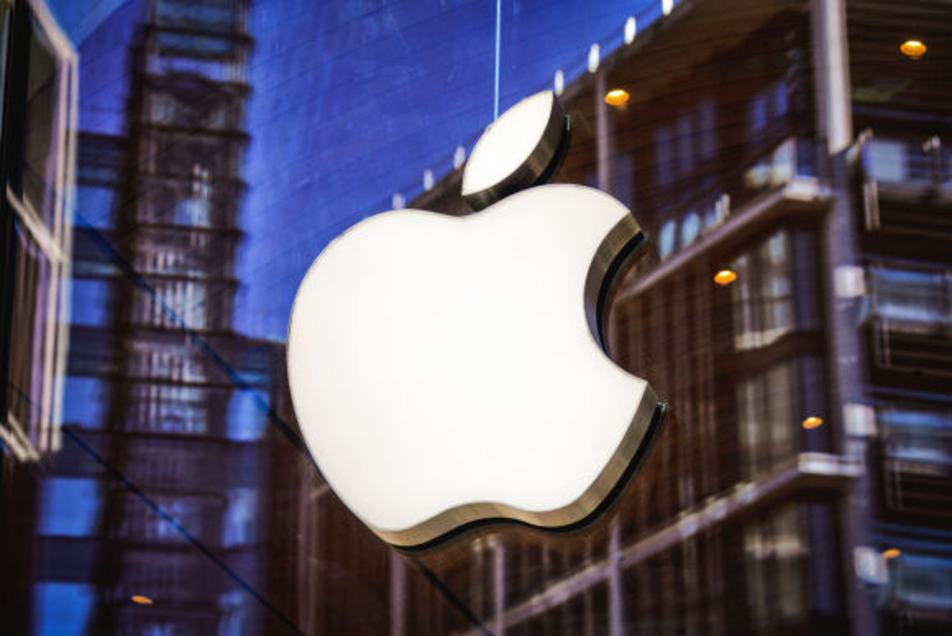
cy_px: 318
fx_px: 2962
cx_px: 476
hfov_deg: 18.3
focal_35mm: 112
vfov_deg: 12.2
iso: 100
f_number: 5.6
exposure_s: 1/320
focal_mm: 112
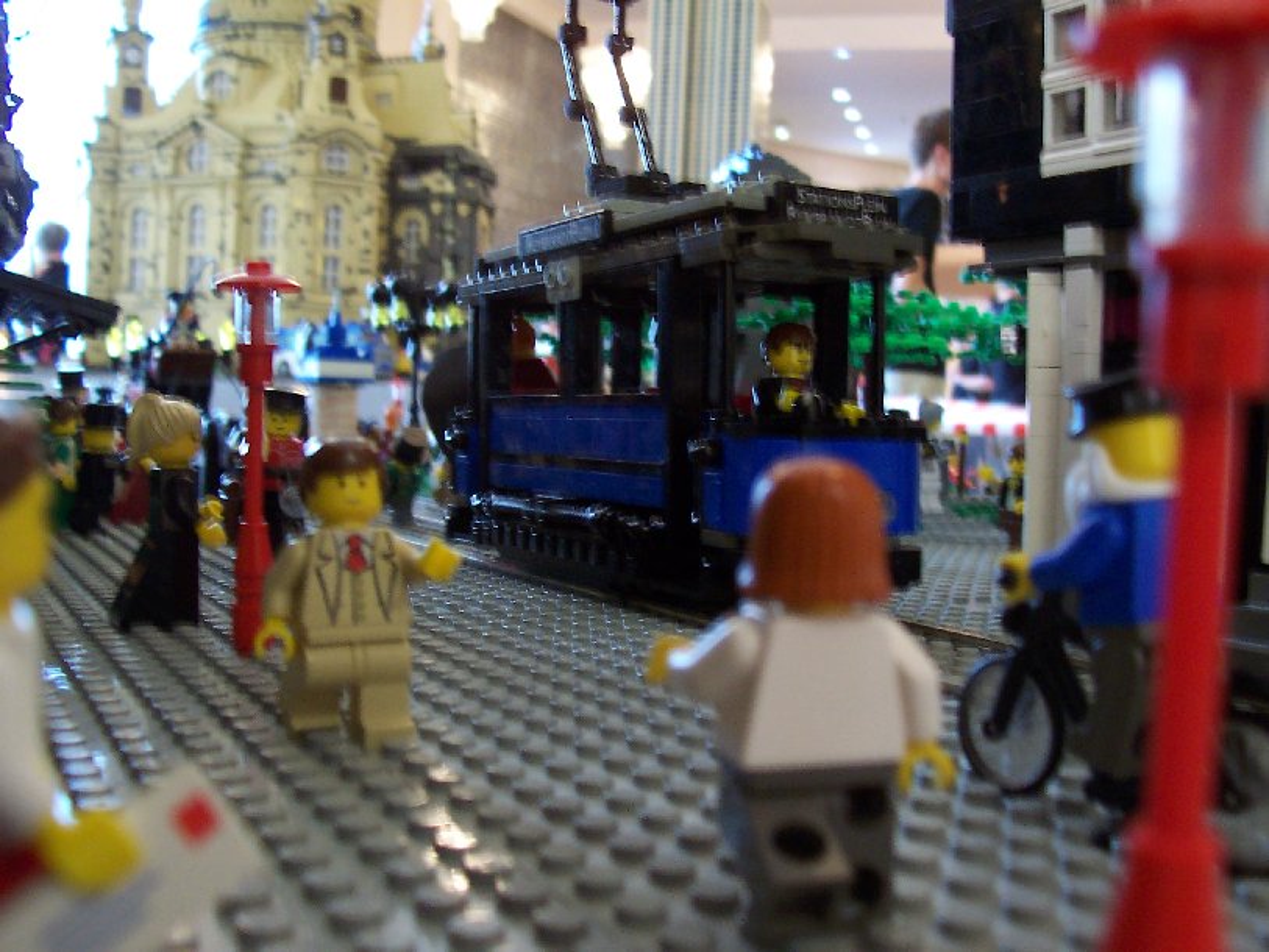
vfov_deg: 38.7
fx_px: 1357
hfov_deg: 50.1
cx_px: 634
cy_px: 476
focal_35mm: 37
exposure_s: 1/8
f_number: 2.8
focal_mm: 5.6
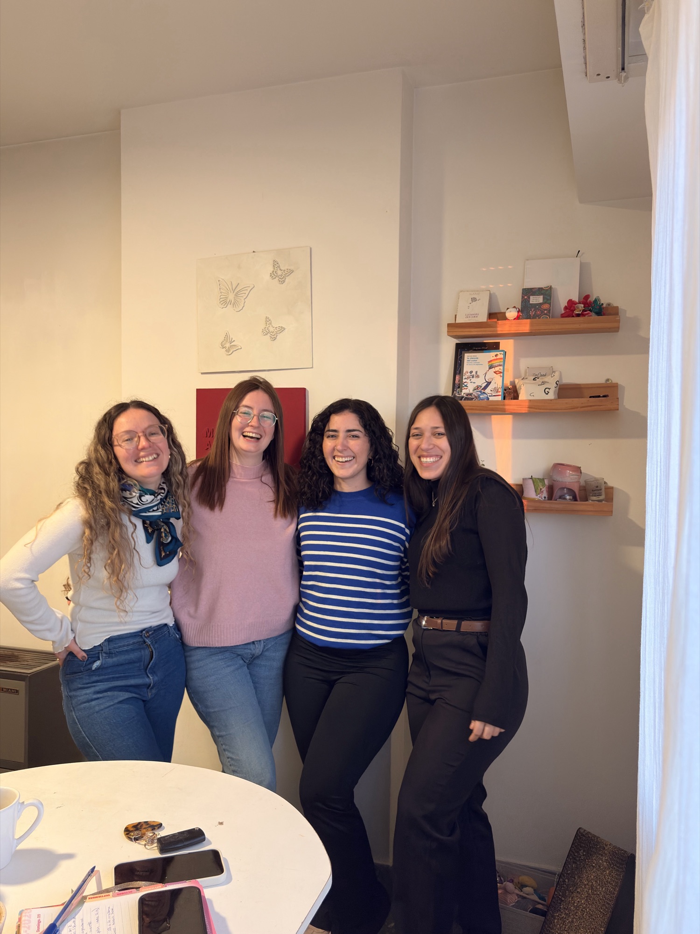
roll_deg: -1.1
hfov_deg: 51.4
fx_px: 728
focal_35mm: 27
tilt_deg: -1.0
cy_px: 467
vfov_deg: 65.3
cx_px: 350
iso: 200
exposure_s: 1/40
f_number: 1.6
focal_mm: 5.96
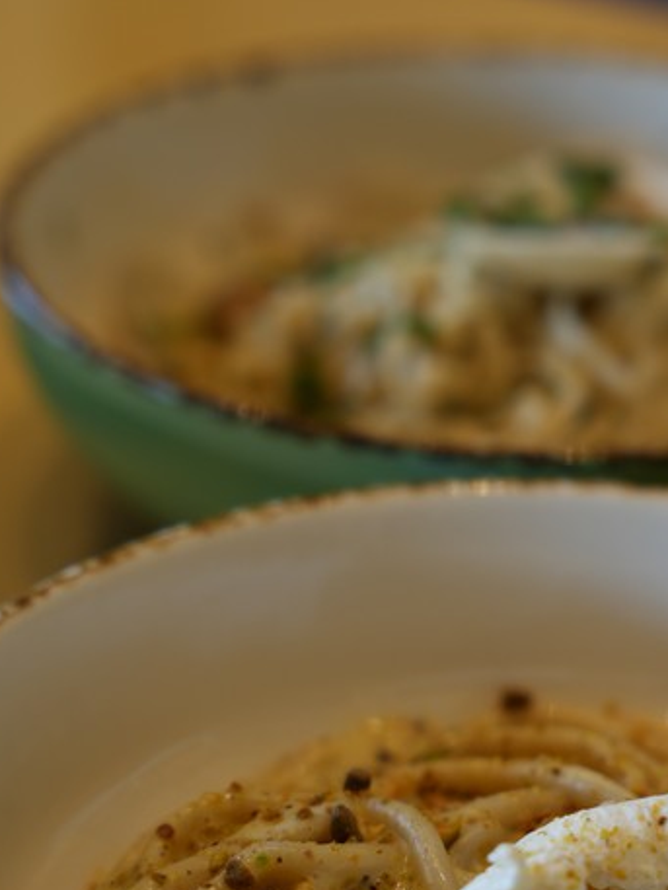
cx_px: 558
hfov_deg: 11.9
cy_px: 520
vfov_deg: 15.9
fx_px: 3181
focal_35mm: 124
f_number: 2.8
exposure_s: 1/60
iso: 125
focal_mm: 58.8
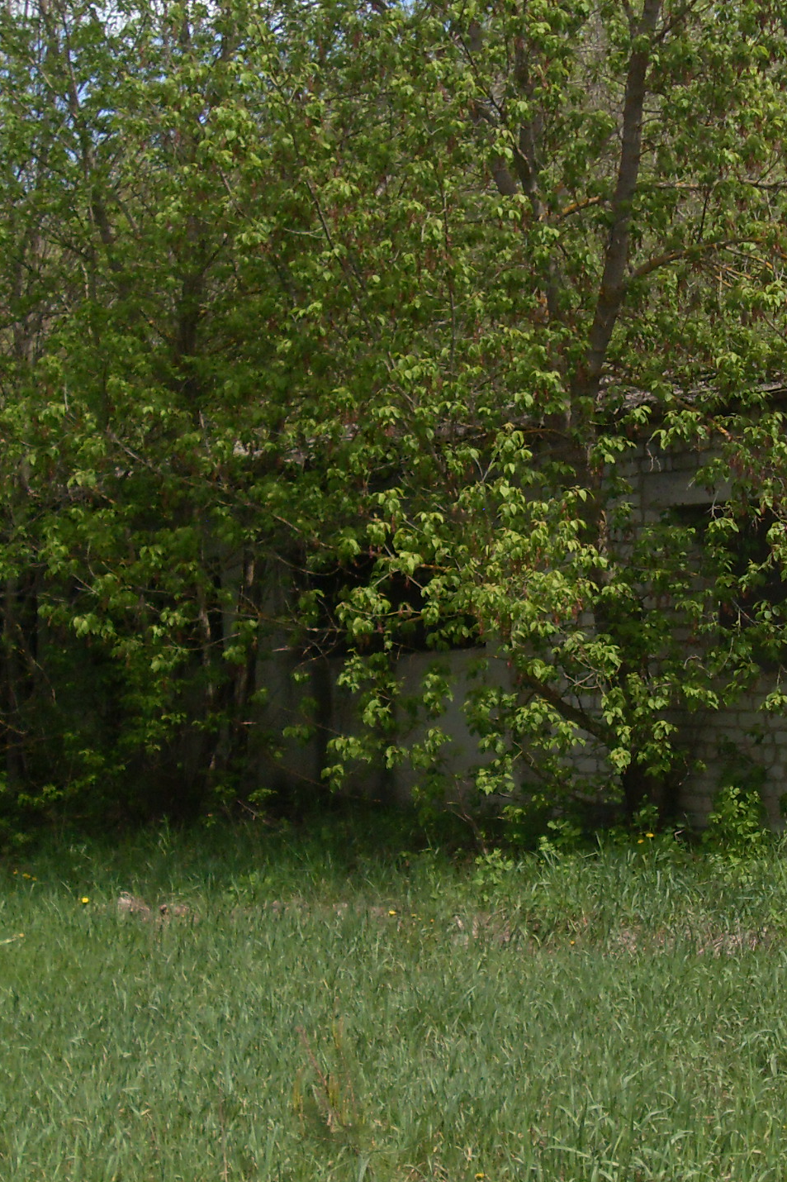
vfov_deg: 30.5
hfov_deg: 19.5
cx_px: 924
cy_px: 657
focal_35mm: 66
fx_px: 2165
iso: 80
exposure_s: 1/125
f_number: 7
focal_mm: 6.3
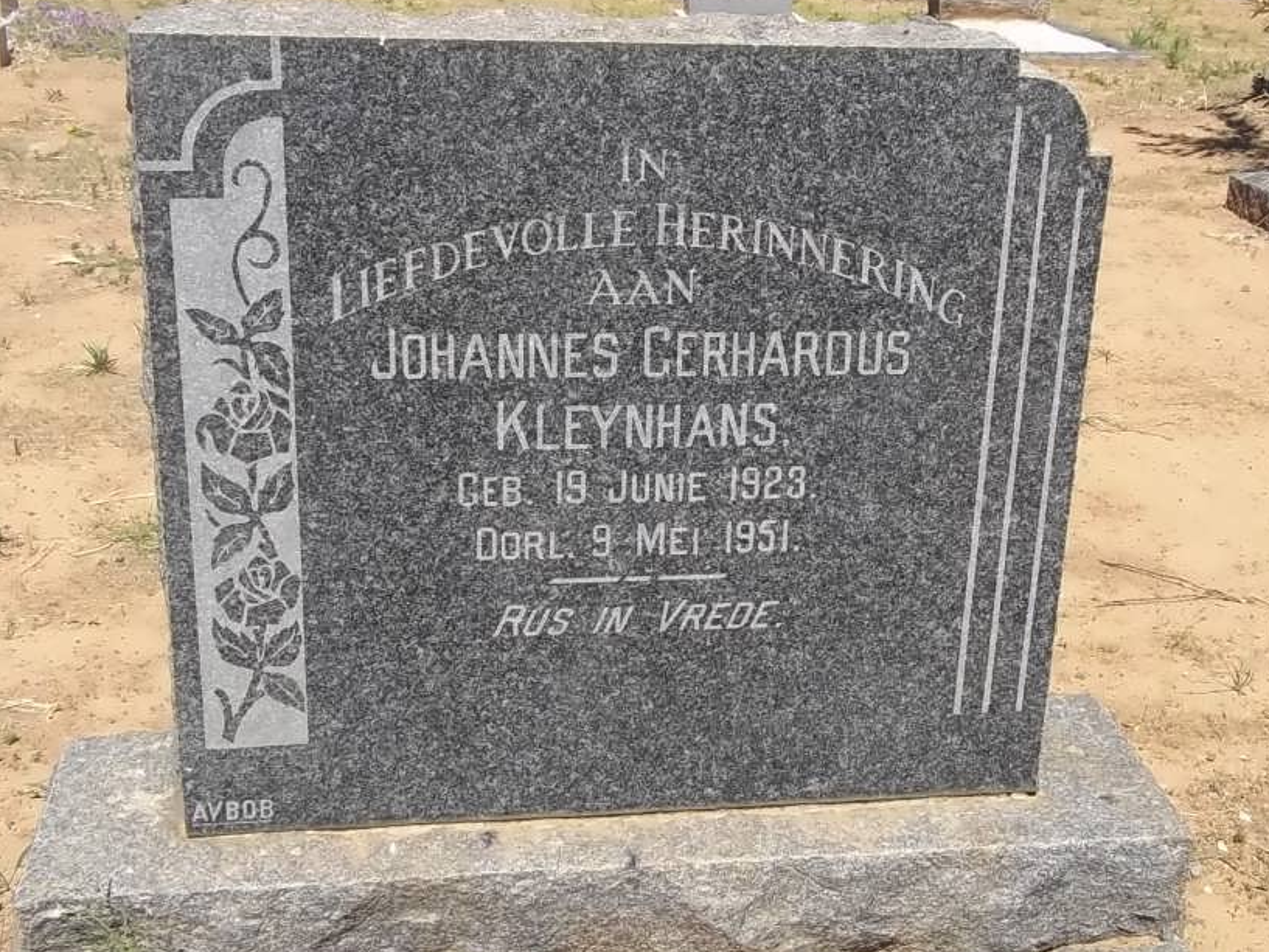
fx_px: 1723
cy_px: 427
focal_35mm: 47
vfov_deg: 30.9
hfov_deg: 40.4
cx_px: 693
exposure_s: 1/400
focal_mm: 5.7
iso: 80
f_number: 5.5
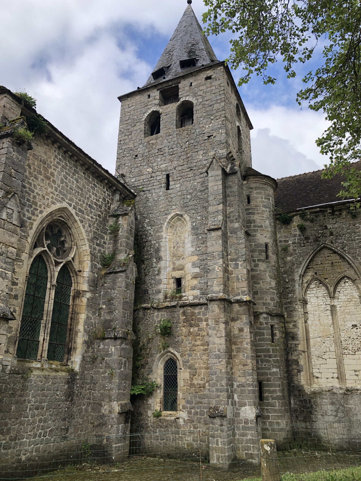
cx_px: 180
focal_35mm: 28
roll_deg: -0.8
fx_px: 389
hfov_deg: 49.7
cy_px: 240
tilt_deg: +21.0
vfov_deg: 63.4
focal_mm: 3.99
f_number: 1.8
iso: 20
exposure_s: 1/1043
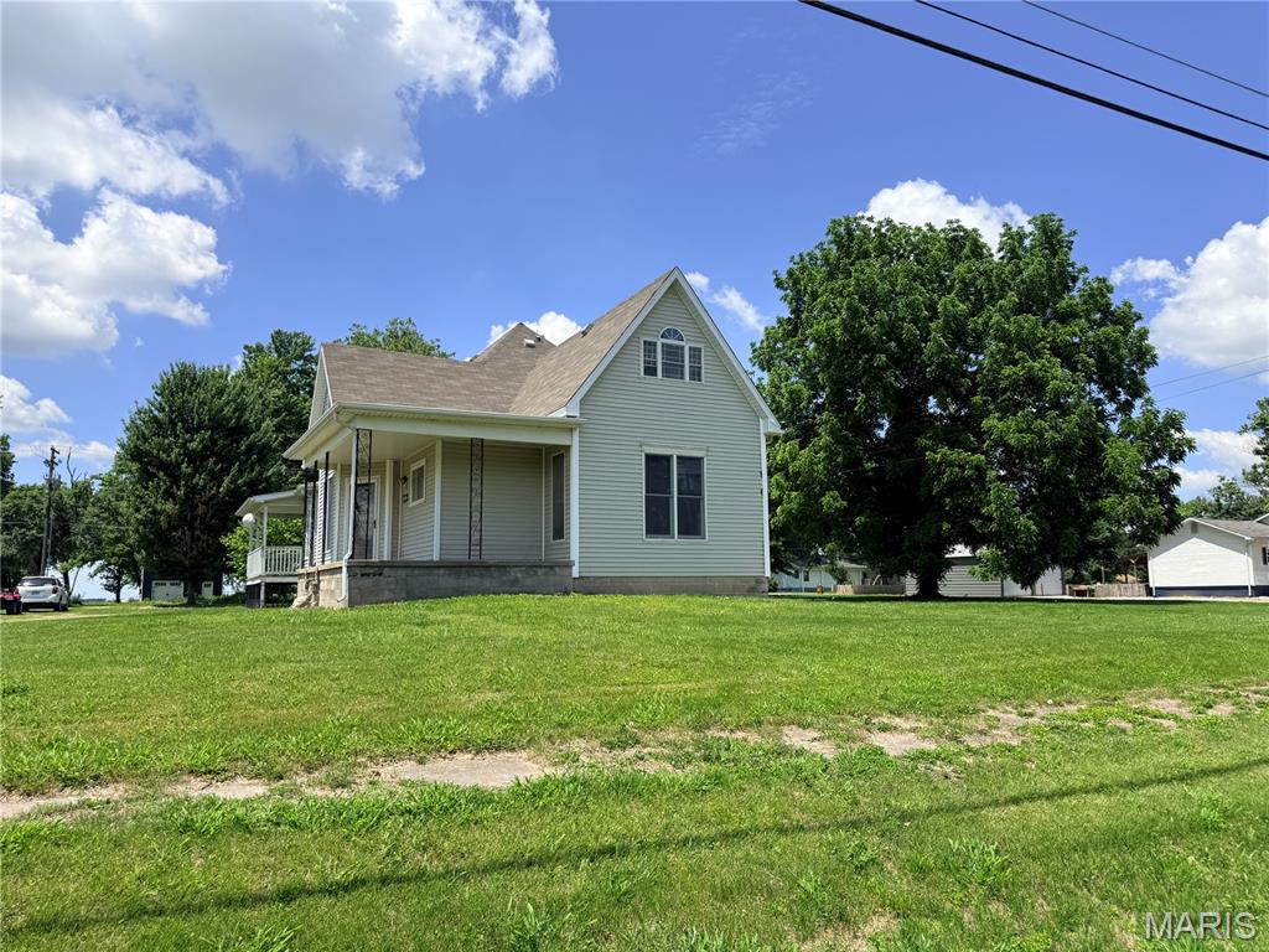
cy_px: 476
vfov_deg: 56.8
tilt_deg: +8.2
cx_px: 634
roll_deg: +0.7
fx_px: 880
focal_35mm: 24
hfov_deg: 71.6
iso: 80
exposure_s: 1/4673
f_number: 1.78
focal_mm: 6.76
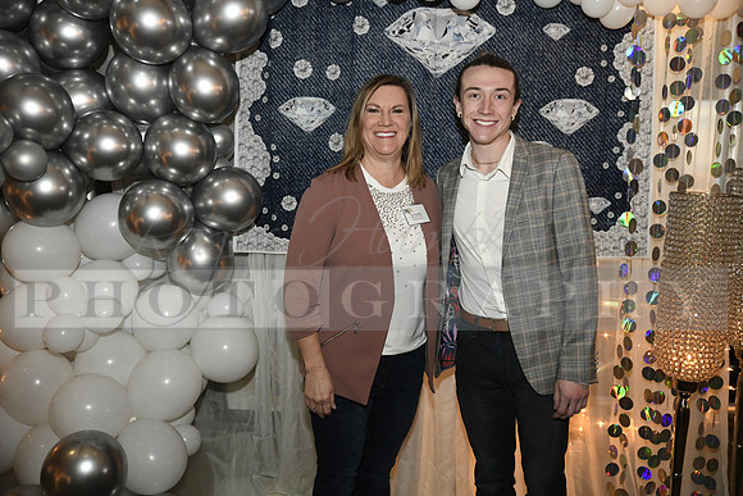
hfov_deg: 53.1
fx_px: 743
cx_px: 372
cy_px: 248
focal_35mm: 36
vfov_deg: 36.9
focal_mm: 36
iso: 6400
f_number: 2.8
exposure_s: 1/250
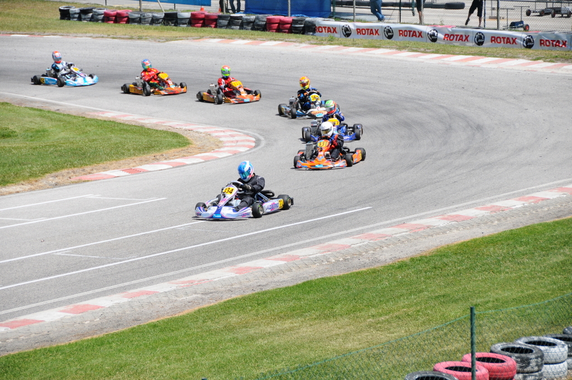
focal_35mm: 158
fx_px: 2499
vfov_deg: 8.7
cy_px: 190
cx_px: 286
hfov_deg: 13.1
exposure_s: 1/2000
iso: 400
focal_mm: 105
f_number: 5.3
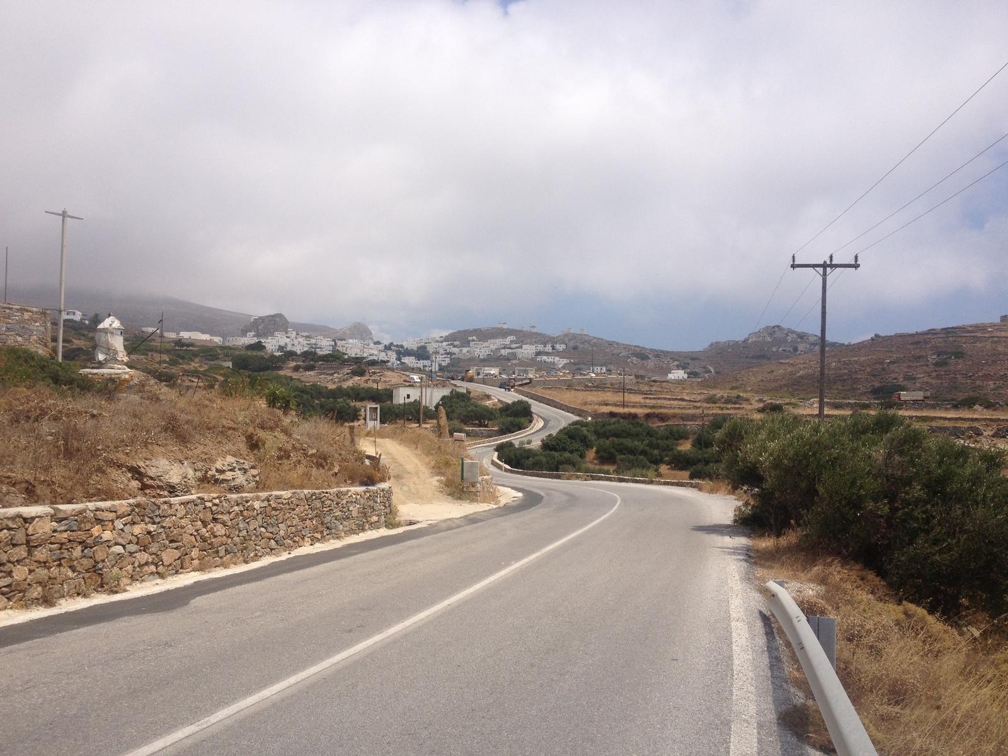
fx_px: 1019
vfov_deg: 40.7
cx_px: 504
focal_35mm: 35
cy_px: 378
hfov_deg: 52.6
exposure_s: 1/3247
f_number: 2.4
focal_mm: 4.28
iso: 50
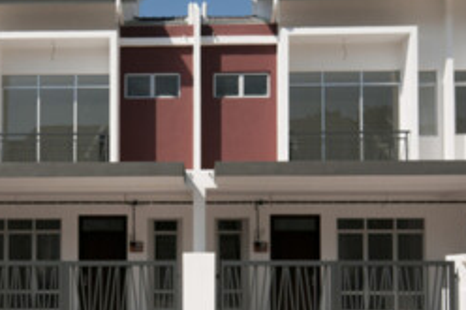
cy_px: 230
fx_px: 802
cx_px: 139
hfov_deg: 32.0
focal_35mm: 62
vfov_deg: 21.7
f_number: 11
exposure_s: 1/400
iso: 200
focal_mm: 20
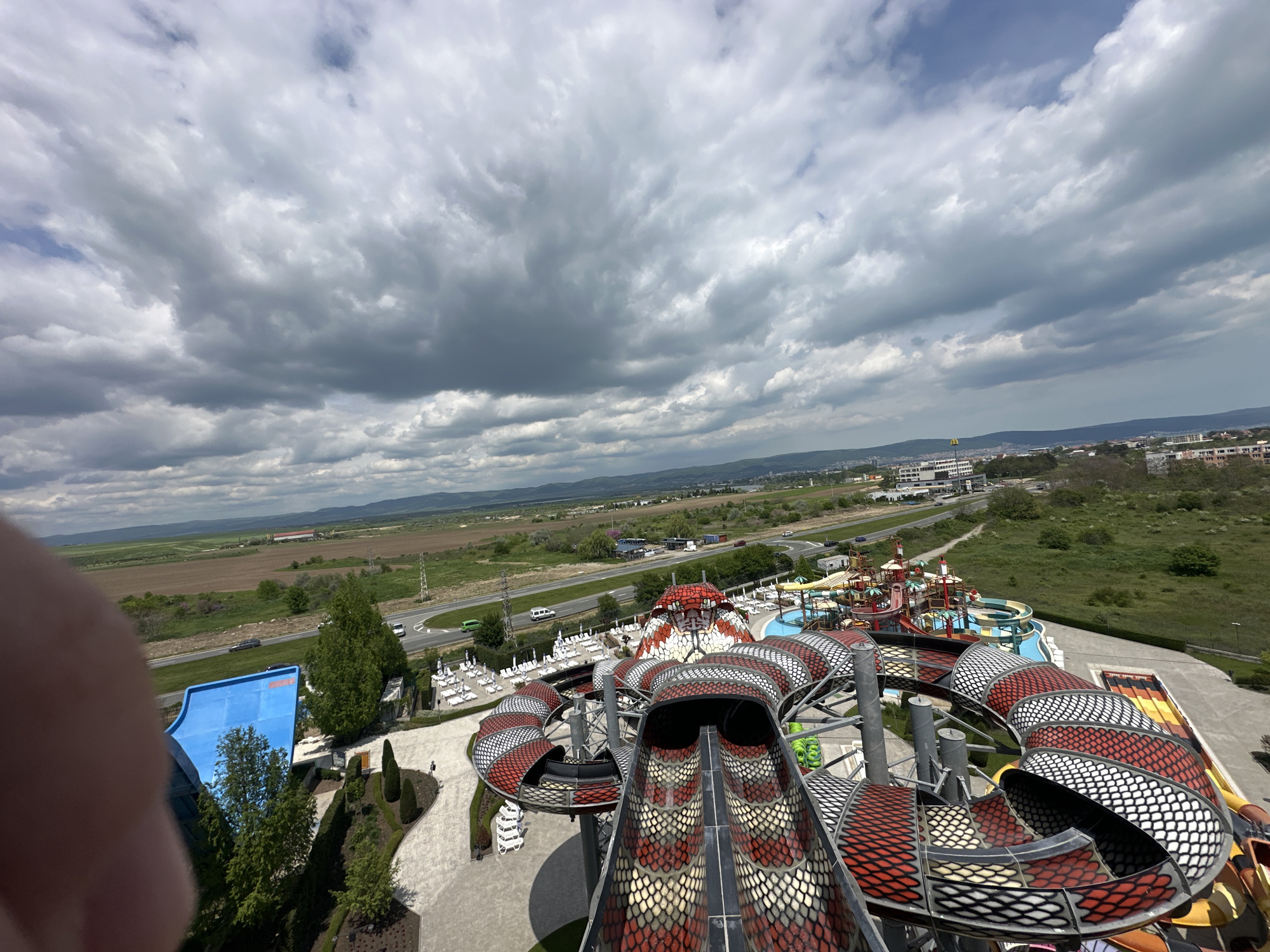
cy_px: 476
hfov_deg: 102.1
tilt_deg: +1.3
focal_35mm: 14
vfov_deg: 85.7
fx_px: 514
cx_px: 635
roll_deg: +5.7
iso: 40
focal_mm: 2.22
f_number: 2.2
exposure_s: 1/3861
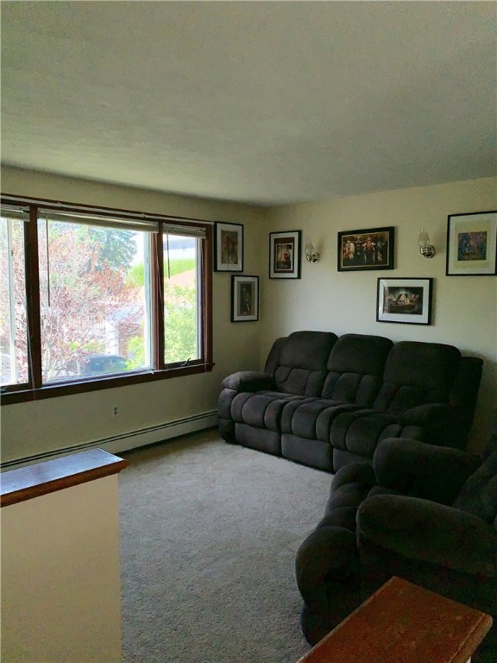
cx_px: 248
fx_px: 498
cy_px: 332
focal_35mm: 26
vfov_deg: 67.3
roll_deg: +0.1
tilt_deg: -4.3
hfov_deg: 53.1
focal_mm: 4.25
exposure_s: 1/864
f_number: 1.8
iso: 25
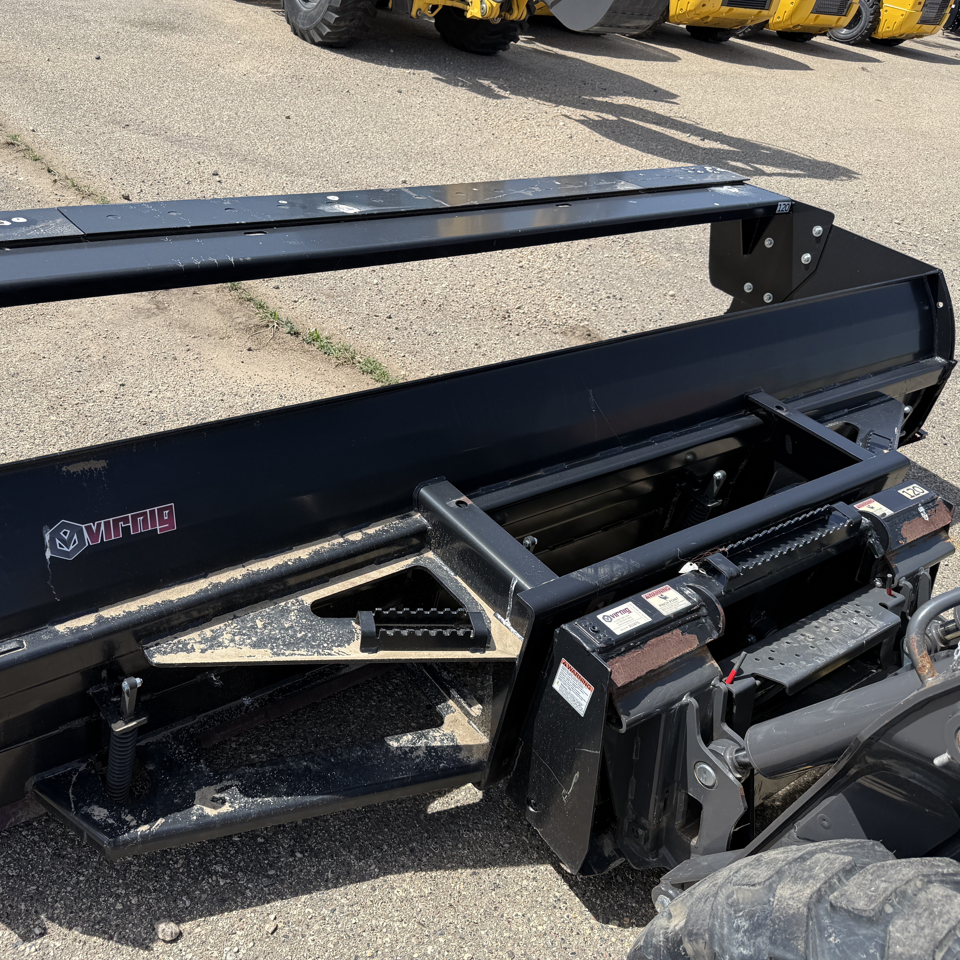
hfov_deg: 55.2
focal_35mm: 29
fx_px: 910
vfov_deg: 55.6
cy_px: 468
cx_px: 379
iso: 80
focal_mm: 6.76
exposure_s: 1/2611
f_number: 1.78
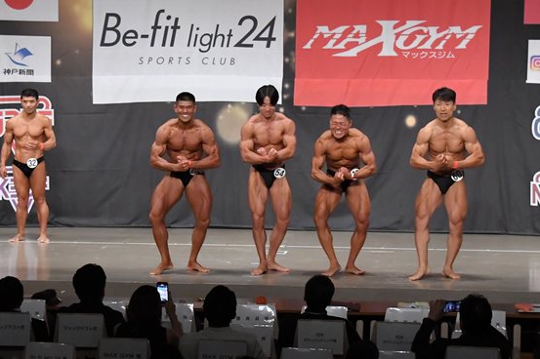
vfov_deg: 11.2
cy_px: 158
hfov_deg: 16.8
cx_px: 220
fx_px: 1829
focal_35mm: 122
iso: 6400
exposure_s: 1/400
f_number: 5.6
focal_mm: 58
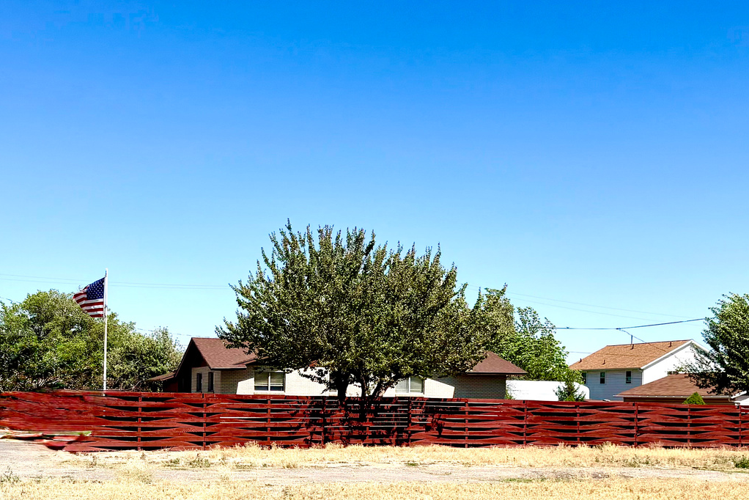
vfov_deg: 26.4
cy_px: 416
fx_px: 1041
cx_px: 283
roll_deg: -0.2
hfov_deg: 39.3
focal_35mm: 50
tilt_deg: -1.4
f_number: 1.78
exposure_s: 1/5714
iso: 80
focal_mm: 6.76
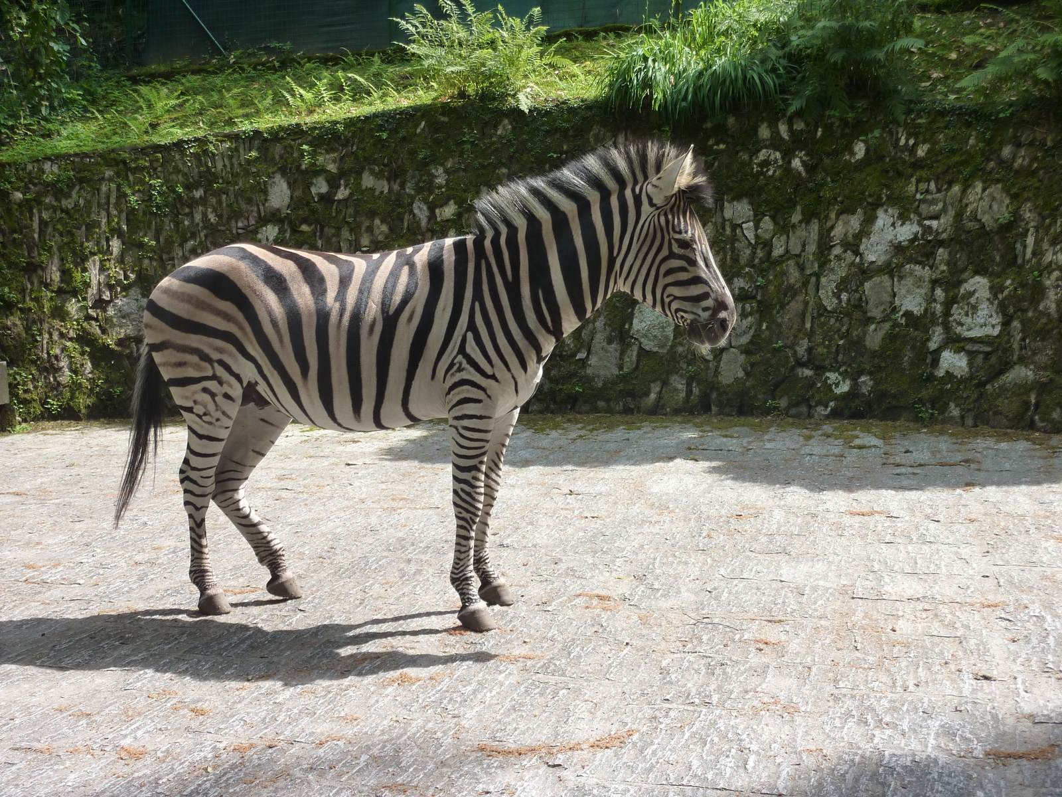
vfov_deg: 30.3
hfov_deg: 39.7
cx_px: 531
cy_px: 398
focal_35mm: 48
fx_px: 1473
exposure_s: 1/160
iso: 125
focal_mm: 7.9
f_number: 4
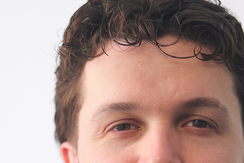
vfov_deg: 7.0
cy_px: 146
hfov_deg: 10.4
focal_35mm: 197
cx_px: 152
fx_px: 1335
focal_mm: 50
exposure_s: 1/60
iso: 1000
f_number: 1.8
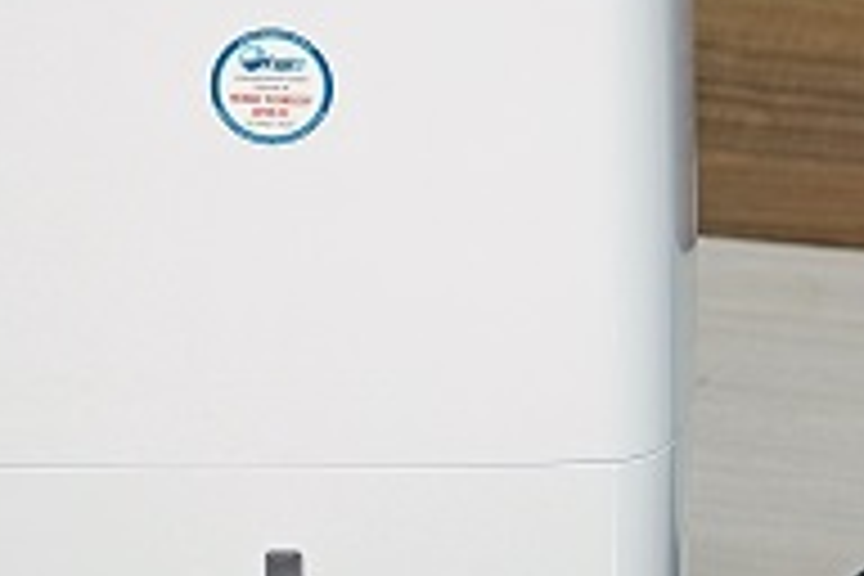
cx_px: 558
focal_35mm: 234
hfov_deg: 8.8
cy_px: 189
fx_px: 5616
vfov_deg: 5.9
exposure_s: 1/100
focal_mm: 50
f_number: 2.8
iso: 800
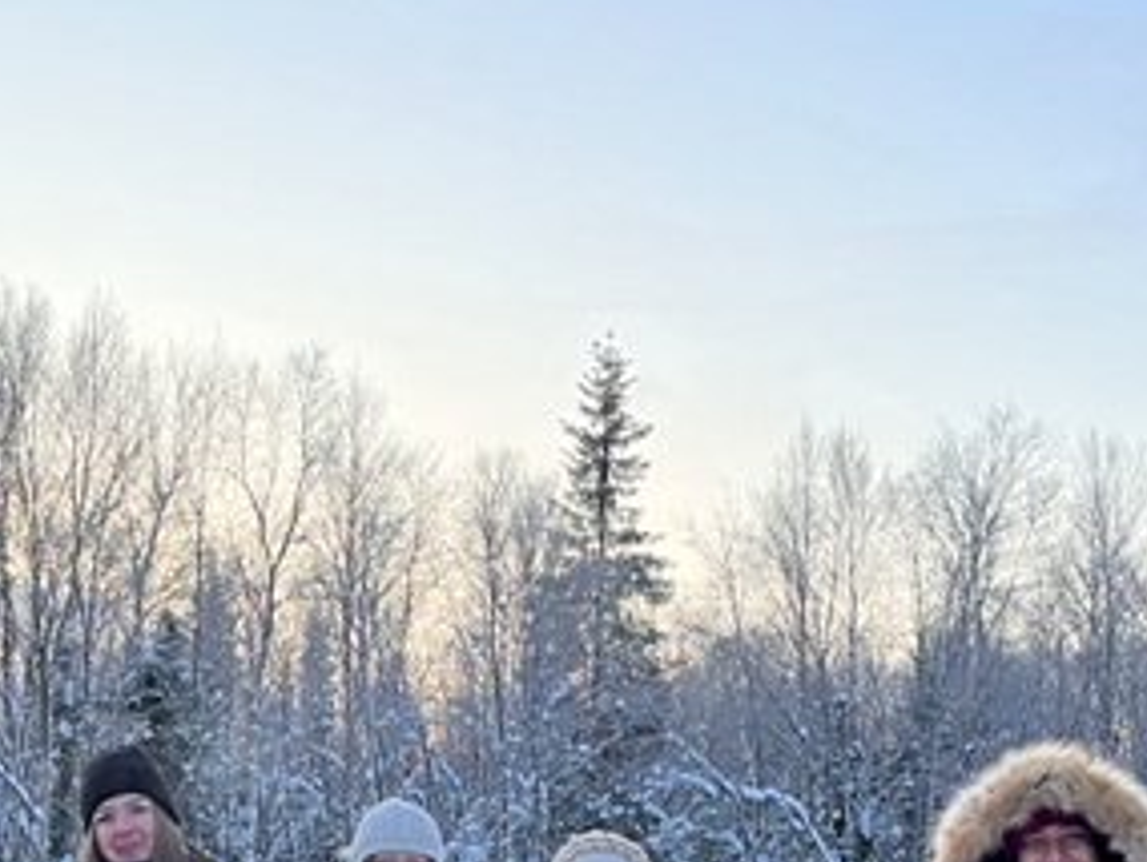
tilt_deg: -3.5
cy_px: 1031
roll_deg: -1.9
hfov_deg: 26.5
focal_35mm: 73
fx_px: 2420
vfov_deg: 19.1
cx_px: 382
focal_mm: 5.1
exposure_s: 1/99
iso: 125
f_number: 1.6
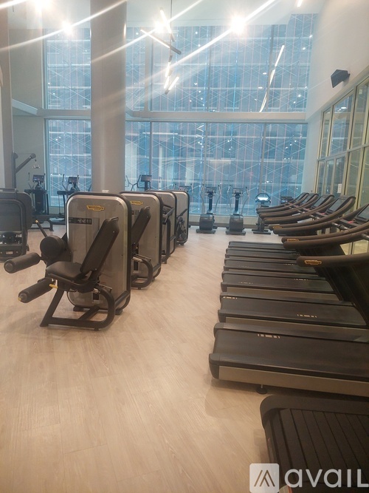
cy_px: 246
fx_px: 341
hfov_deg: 56.8
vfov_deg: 71.6
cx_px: 184
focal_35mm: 24
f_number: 1.8
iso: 320
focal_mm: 5.23
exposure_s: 1/120
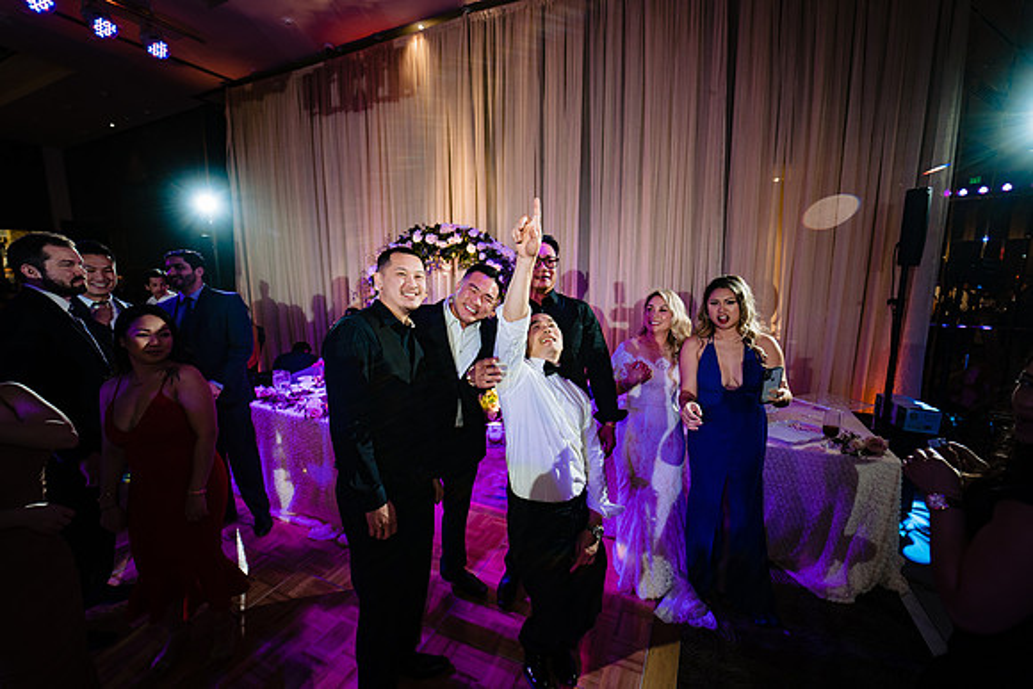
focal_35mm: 14
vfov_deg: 81.2
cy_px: 344
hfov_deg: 104.2
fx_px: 402
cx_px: 516
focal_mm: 14
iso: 800
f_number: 2.8
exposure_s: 1/160
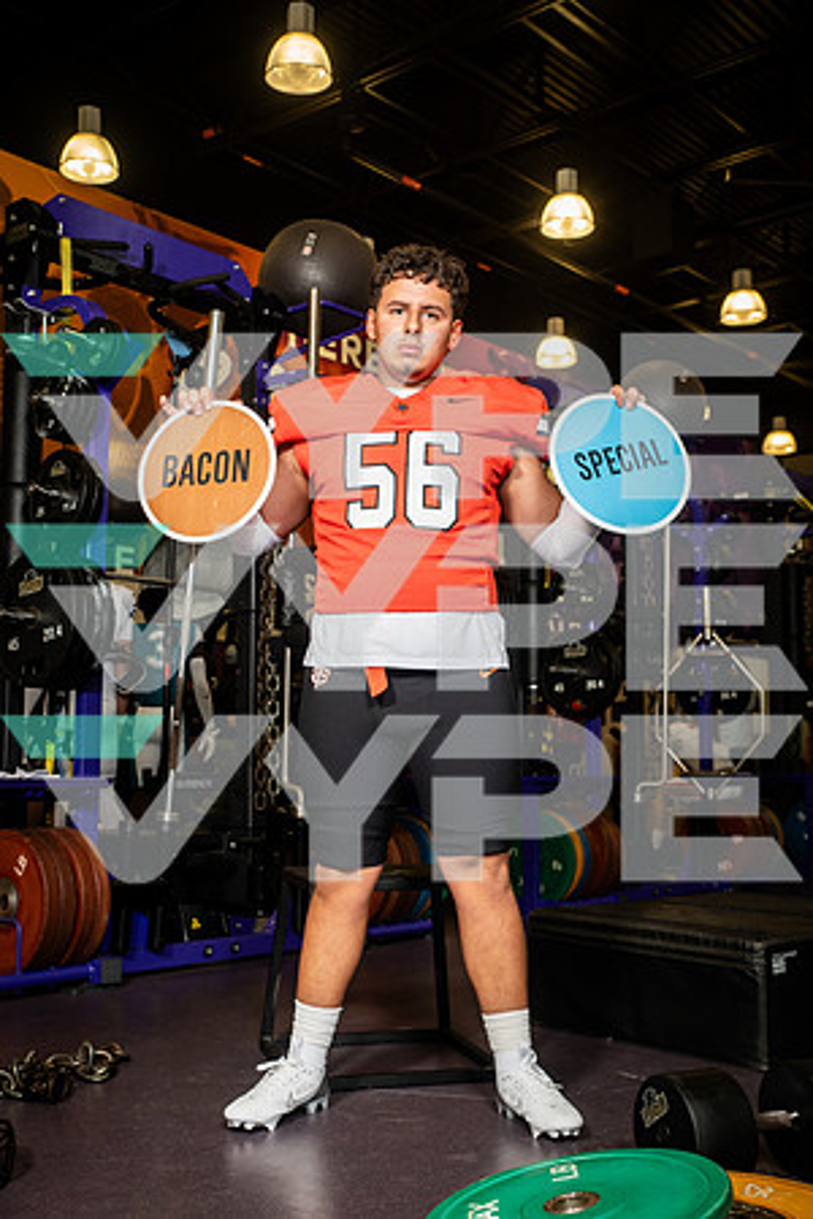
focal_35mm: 40
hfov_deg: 33.4
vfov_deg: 48.5
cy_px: 610
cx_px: 406
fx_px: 1355
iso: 500
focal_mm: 40
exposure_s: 1/250
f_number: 5.6
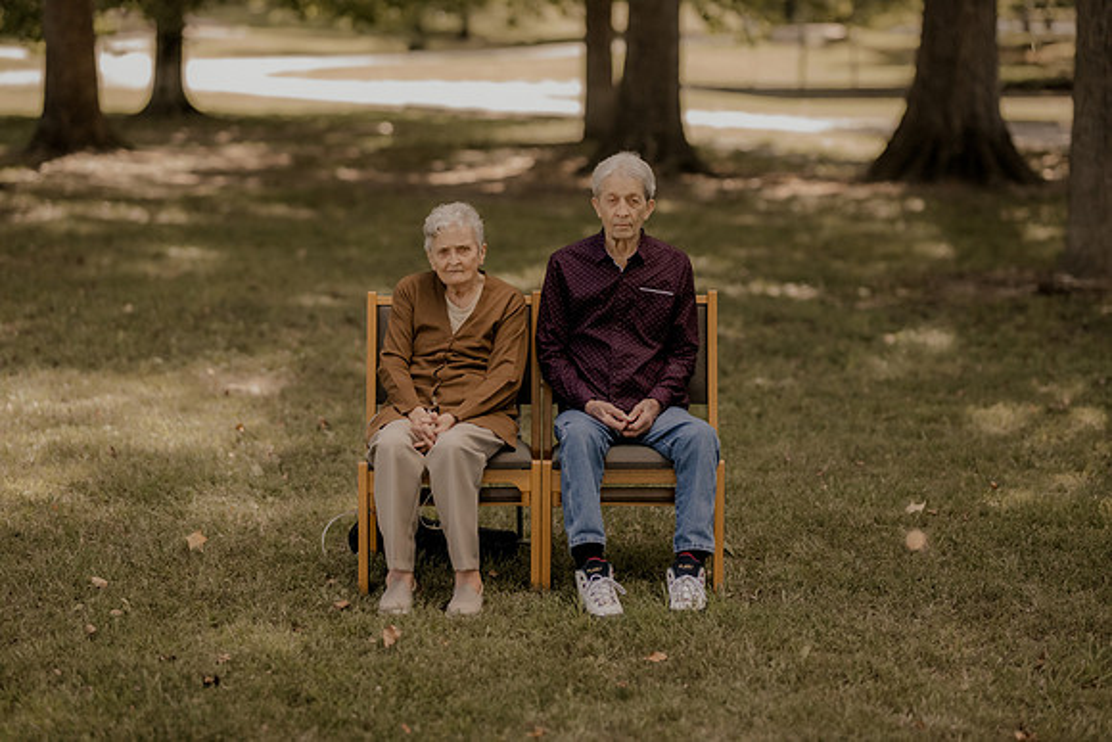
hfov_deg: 23.9
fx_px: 2626
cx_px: 556
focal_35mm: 85
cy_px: 371
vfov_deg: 16.1
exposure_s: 1/12800
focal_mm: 85
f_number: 1.8
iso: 3200
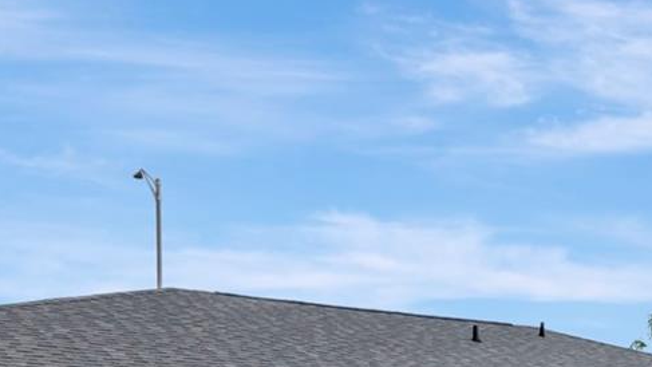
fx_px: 981
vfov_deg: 18.8
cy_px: 538
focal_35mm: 57
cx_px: 487
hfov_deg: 36.0
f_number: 7.1
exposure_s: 1/1250
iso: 640
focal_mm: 11
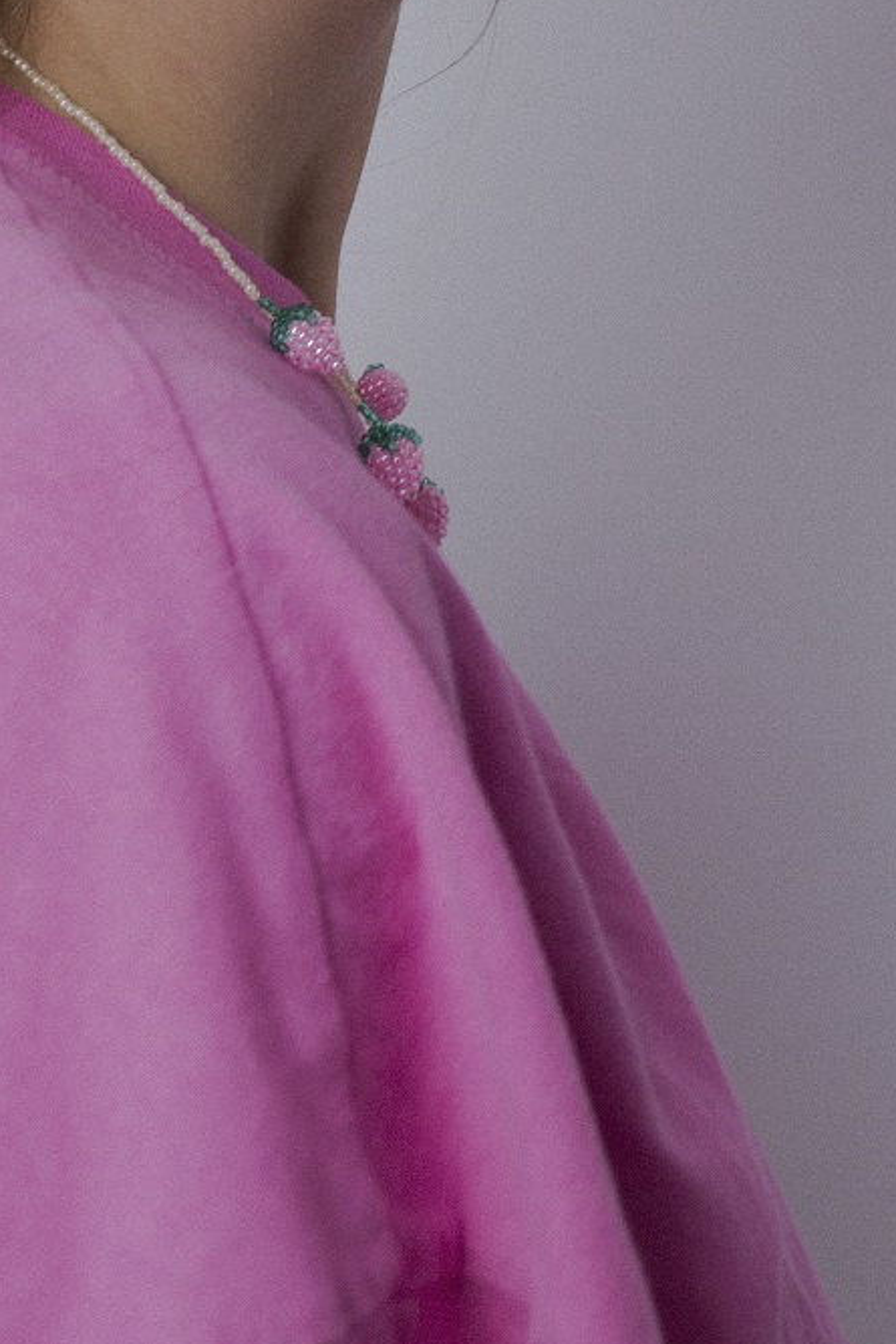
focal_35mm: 114
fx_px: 4253
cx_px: 141
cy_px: -12
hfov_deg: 12.0
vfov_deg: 17.5
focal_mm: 22
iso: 100
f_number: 4.5
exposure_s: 1/40
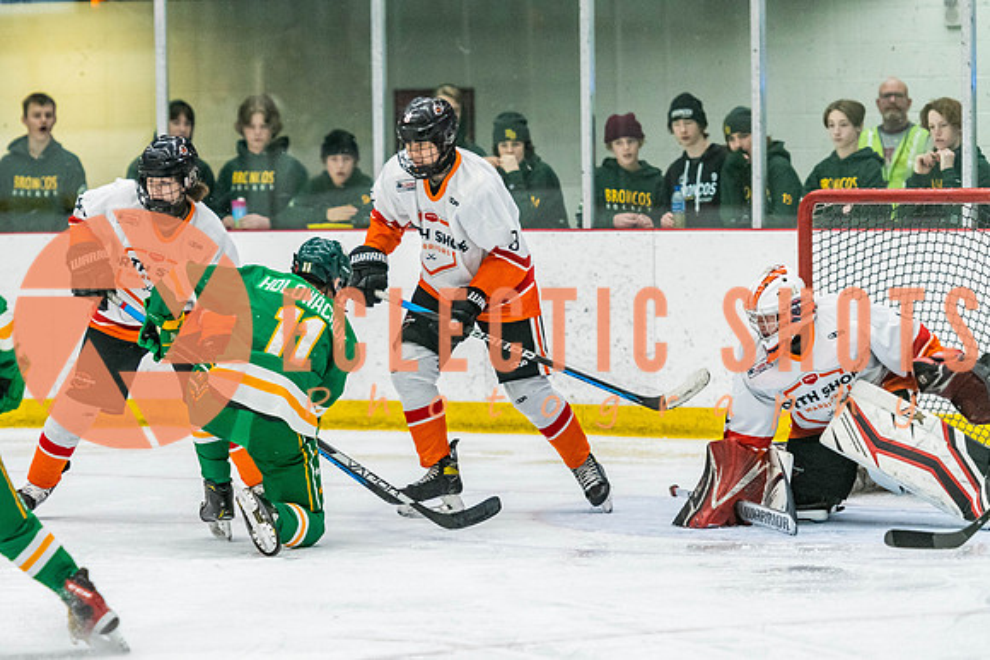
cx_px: 260
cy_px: 473
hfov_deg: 10.0
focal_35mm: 204
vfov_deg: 6.7
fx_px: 5624
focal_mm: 135
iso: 1600
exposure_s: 1/640
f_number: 2.8
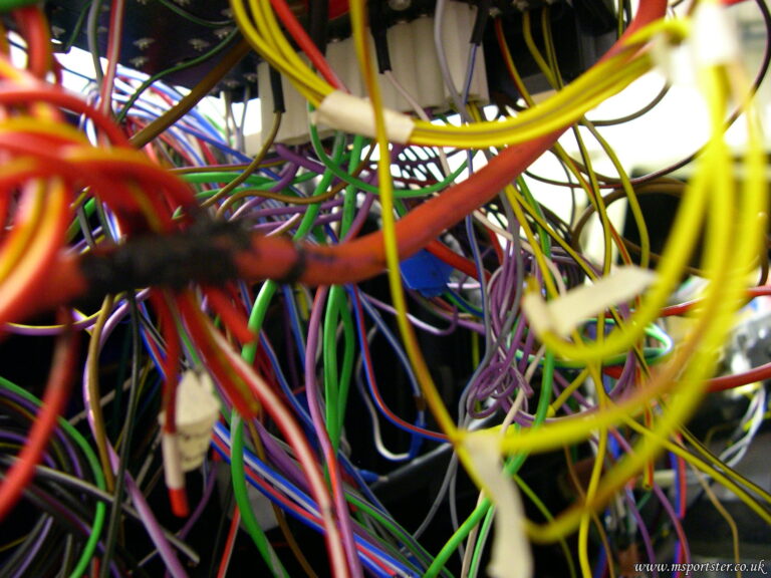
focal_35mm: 38
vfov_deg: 37.7
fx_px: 846
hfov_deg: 49.0
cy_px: 289
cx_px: 386
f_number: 2.8
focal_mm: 8
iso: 400
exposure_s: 1/3.2
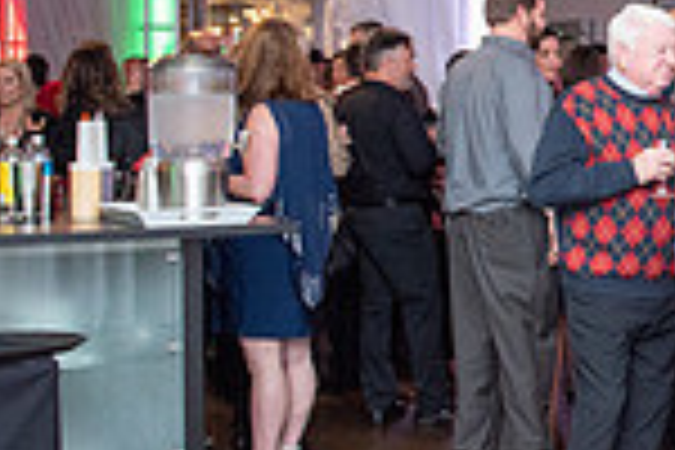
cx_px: 996
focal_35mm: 99
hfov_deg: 18.4
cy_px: 81
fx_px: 1856
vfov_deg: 13.7
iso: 1000
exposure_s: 1/200
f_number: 2.8
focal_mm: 24
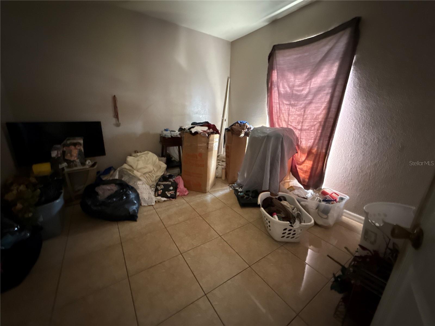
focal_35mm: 14
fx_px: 176
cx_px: 218
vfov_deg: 85.7
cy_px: 163
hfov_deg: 102.1
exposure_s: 1/44
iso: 1250
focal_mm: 2.22
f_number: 2.2
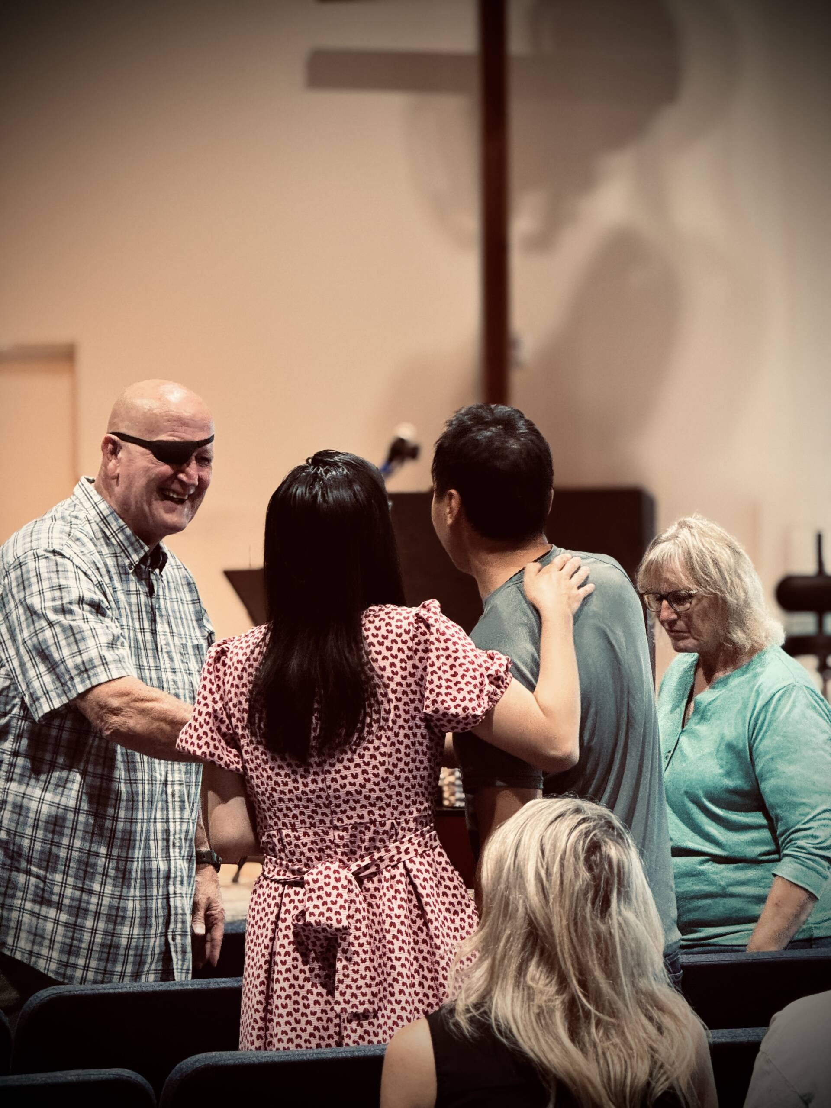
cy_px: 554
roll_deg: +0.7
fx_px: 3841
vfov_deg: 16.4
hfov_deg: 12.3
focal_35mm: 120
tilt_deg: +0.8
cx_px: 416
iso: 320
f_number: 2.8
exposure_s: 1/60
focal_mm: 15.66
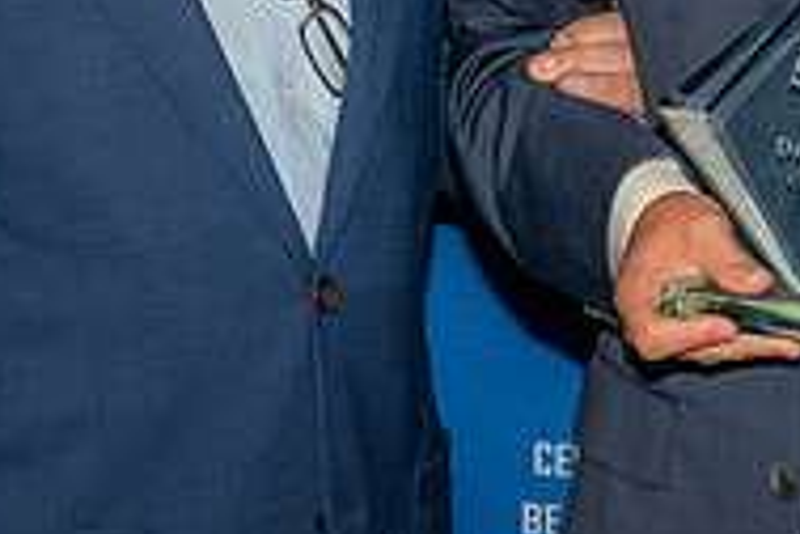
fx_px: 3755
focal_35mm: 169
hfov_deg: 12.1
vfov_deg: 8.0
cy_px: -244
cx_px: 762
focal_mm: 55
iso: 320
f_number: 8
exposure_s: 1/100
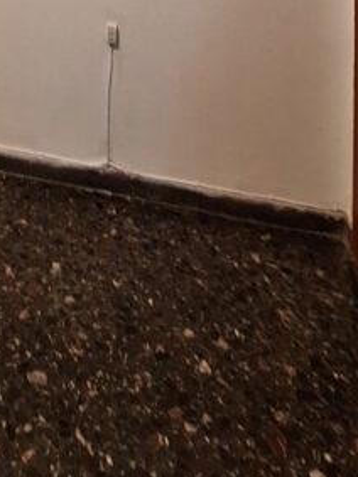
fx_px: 649
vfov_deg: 24.4
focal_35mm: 47
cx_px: -7
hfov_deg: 28.8
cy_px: -325
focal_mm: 1.74
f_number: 2.2
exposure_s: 1/25
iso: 200
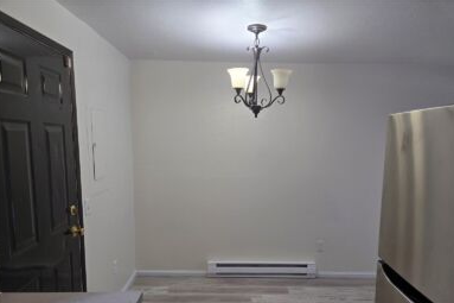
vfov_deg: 51.0
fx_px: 315
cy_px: 177
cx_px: 230
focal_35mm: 25
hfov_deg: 71.5
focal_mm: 5.4
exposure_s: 1/120
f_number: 1.8
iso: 64
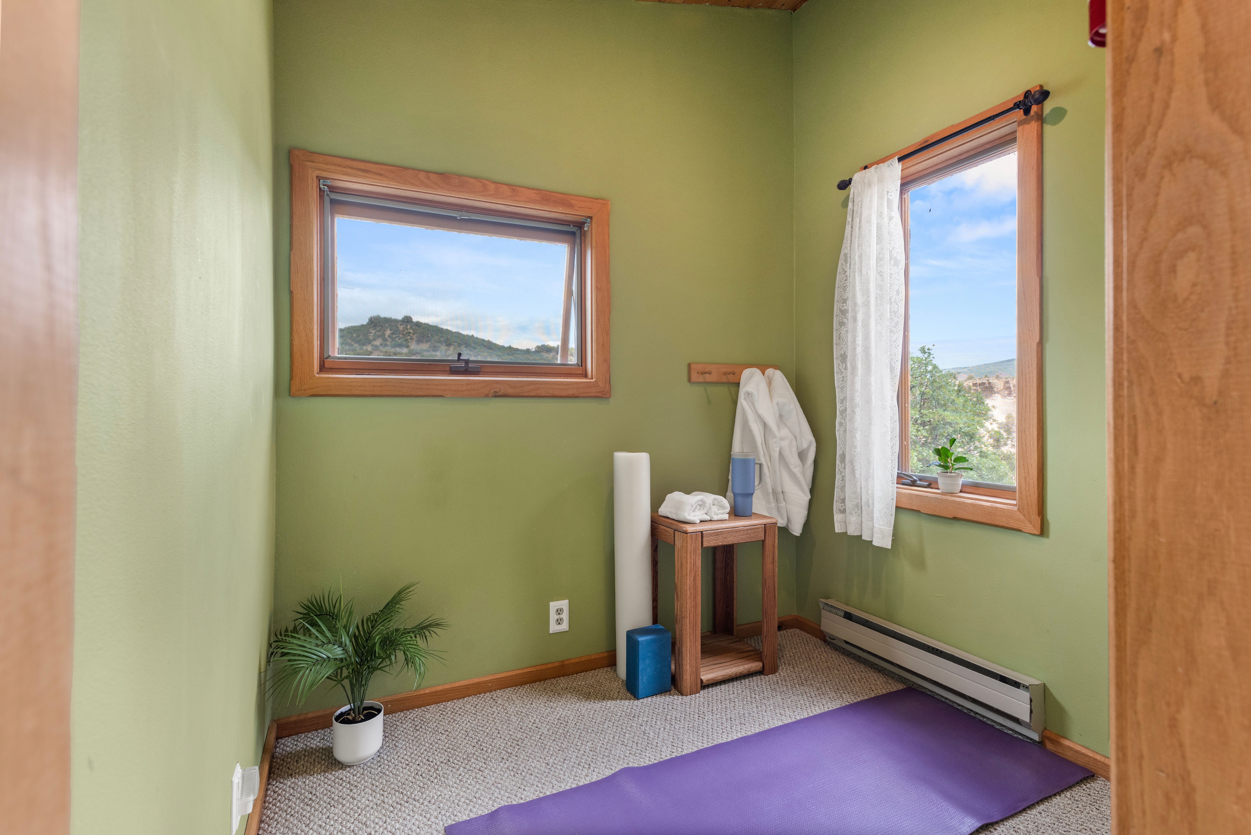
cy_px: 418
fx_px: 591
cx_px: 626
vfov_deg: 70.5
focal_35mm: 17
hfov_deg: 93.3
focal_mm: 17
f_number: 7.1
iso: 400
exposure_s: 1/25
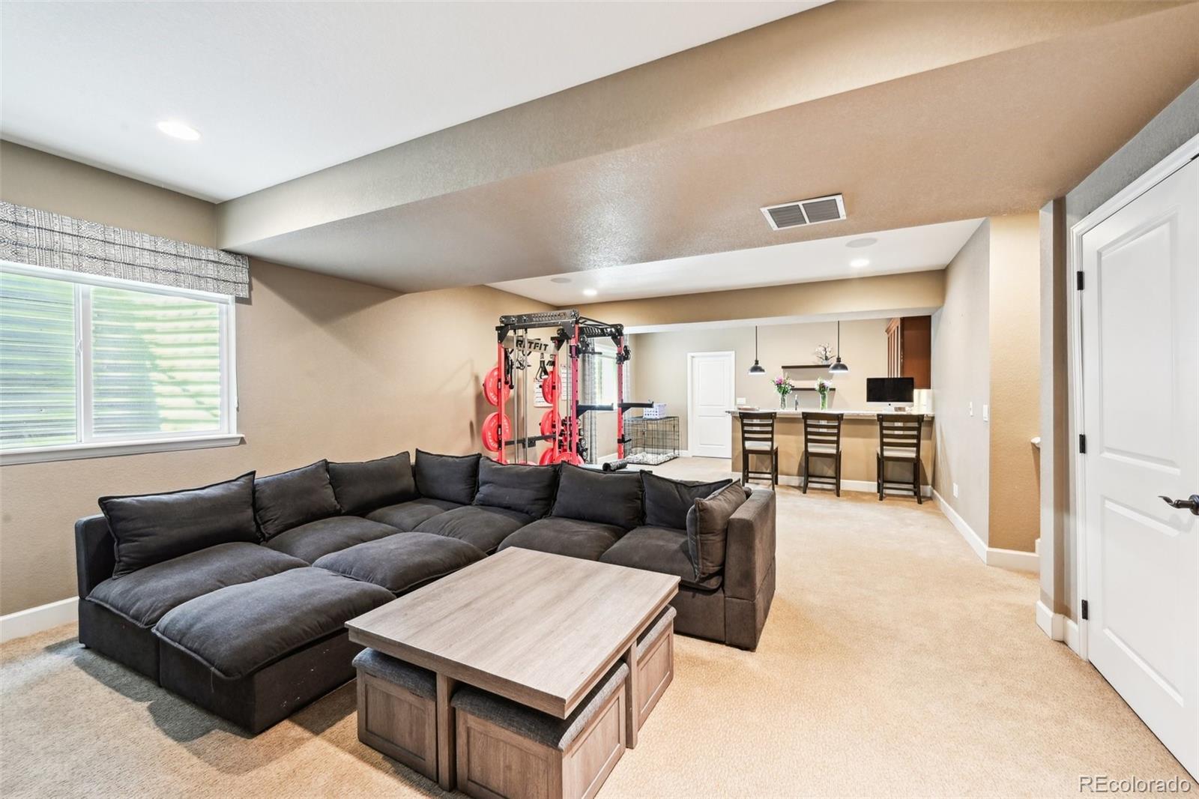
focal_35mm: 14
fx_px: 466
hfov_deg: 104.3
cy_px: 400
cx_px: 600
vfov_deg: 81.2
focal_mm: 14
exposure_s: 1/1.67
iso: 400
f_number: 10
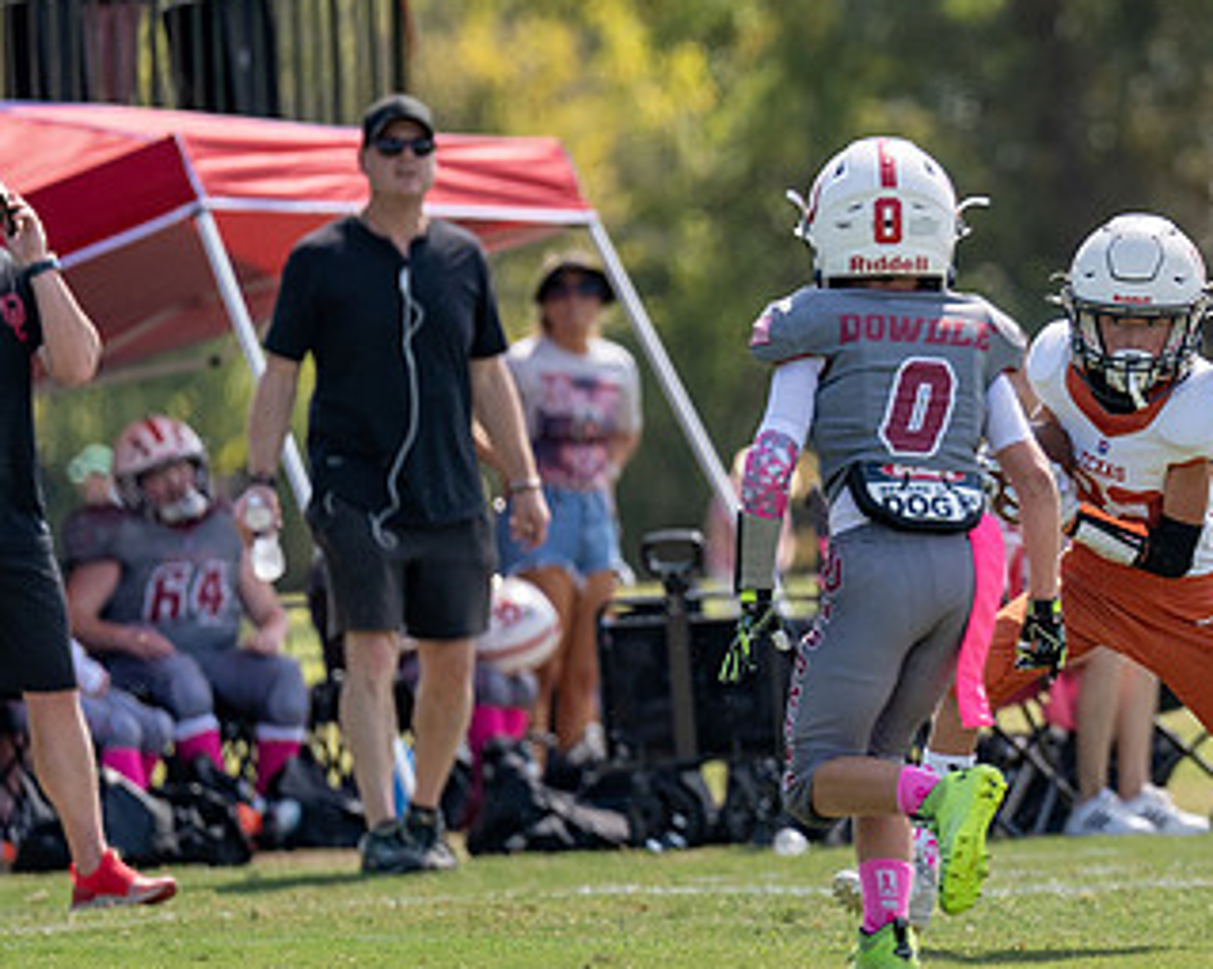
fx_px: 22861
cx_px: 1399
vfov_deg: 2.4
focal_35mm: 637
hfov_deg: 3.0
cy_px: 490
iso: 125
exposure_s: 1/2500
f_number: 2.8
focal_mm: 200
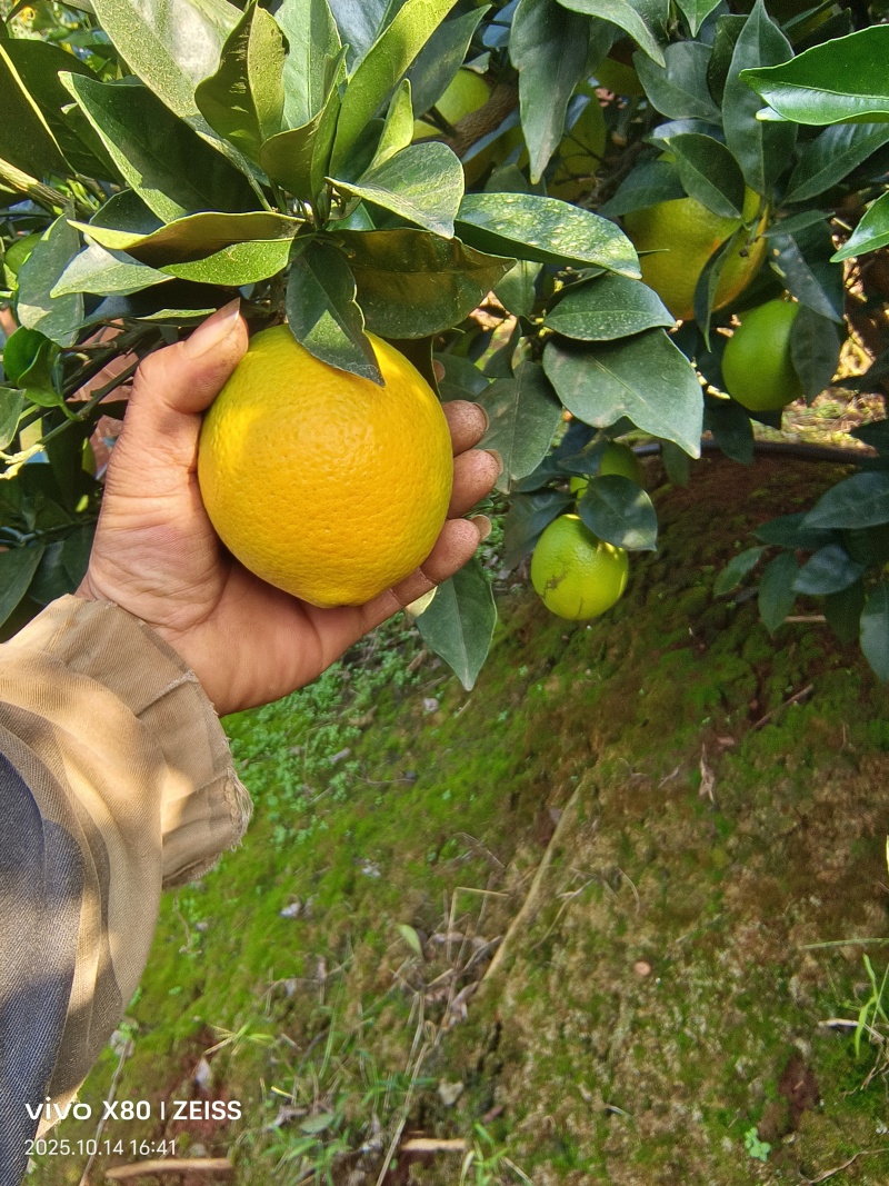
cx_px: 444
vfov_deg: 67.3
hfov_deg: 53.1
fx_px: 890
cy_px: 593
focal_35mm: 26
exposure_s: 1/204
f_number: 2
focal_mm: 2.28
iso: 100
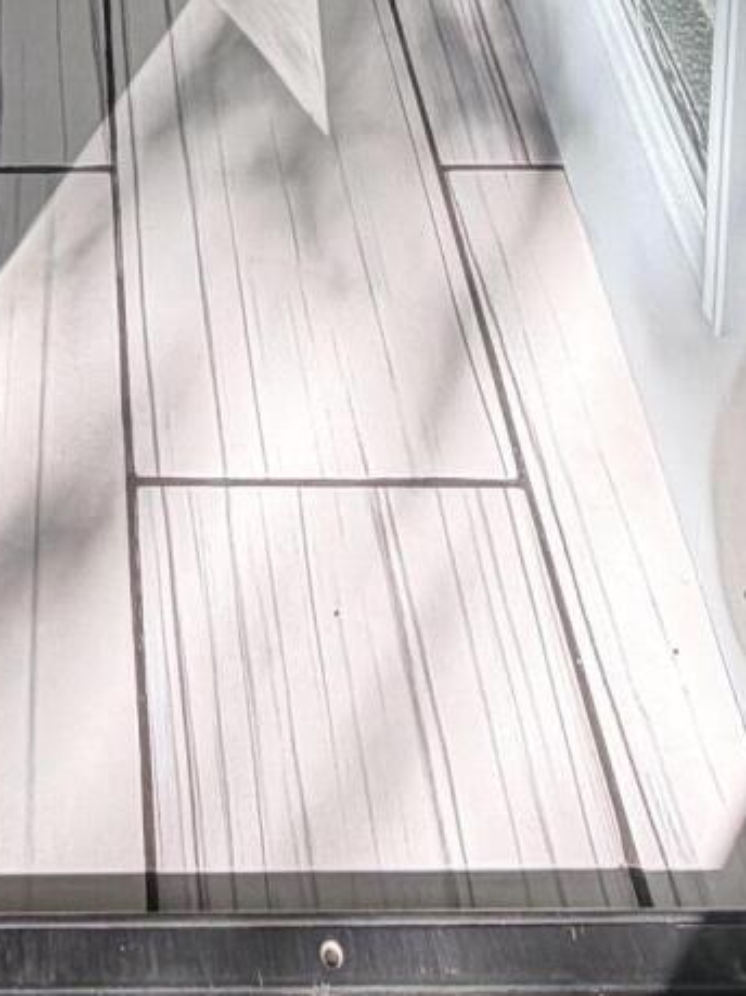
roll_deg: +0.3
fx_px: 1754
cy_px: -959
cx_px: 35
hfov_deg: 23.2
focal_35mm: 61
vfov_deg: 19.4
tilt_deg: -9.3
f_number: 2.2
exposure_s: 1/123
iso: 50
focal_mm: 2.22
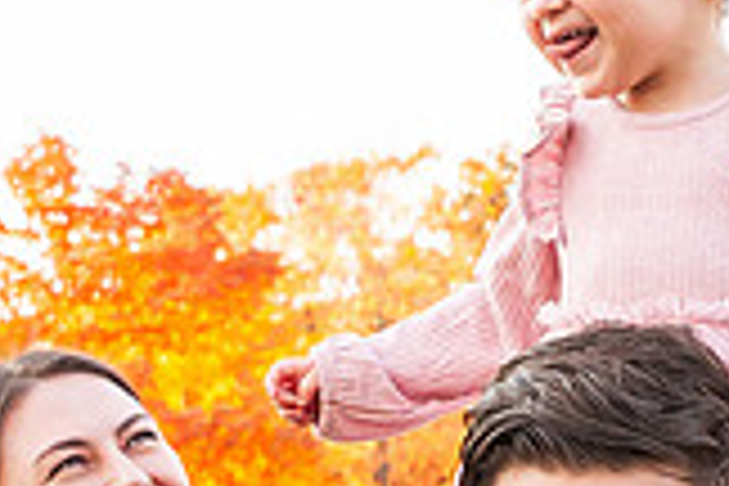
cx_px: 588
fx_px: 2835
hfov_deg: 14.6
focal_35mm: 140
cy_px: 259
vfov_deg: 9.8
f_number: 4.5
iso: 640
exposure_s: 1/200
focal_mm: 26
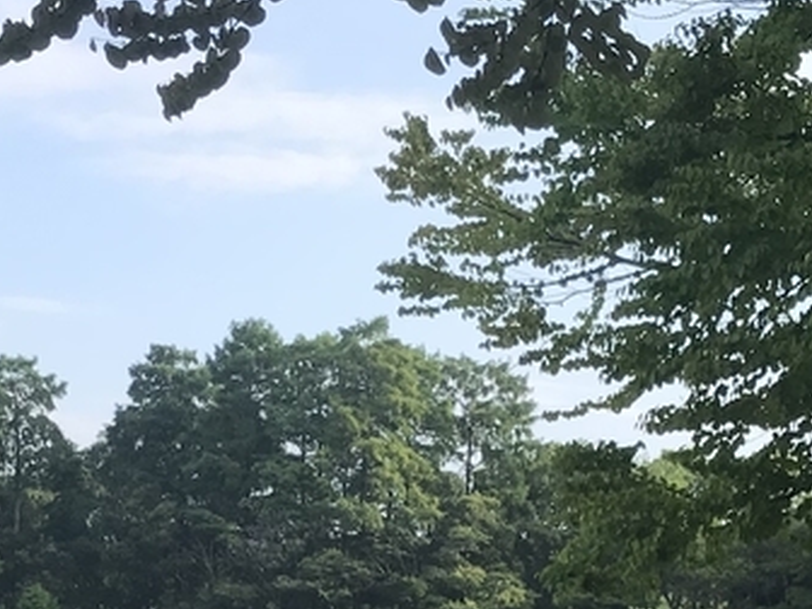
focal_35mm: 100
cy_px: 621
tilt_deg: +1.9
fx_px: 2346
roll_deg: -0.7
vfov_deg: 14.5
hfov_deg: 19.6
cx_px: 331
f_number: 1.8
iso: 20
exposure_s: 1/1076
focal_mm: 3.99
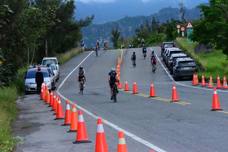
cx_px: 114
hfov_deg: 12.1
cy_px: 76
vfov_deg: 8.1
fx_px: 1077
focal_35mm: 170
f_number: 14
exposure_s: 1/4000
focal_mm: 170
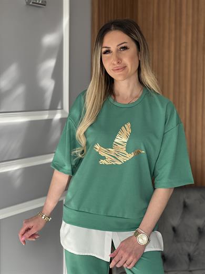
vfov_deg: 25.3
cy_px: 137
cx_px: 102
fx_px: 608
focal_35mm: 77
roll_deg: -0.1
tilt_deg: -3.8
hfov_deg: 19.1
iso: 100
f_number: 2.8
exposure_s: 1/121
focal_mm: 9
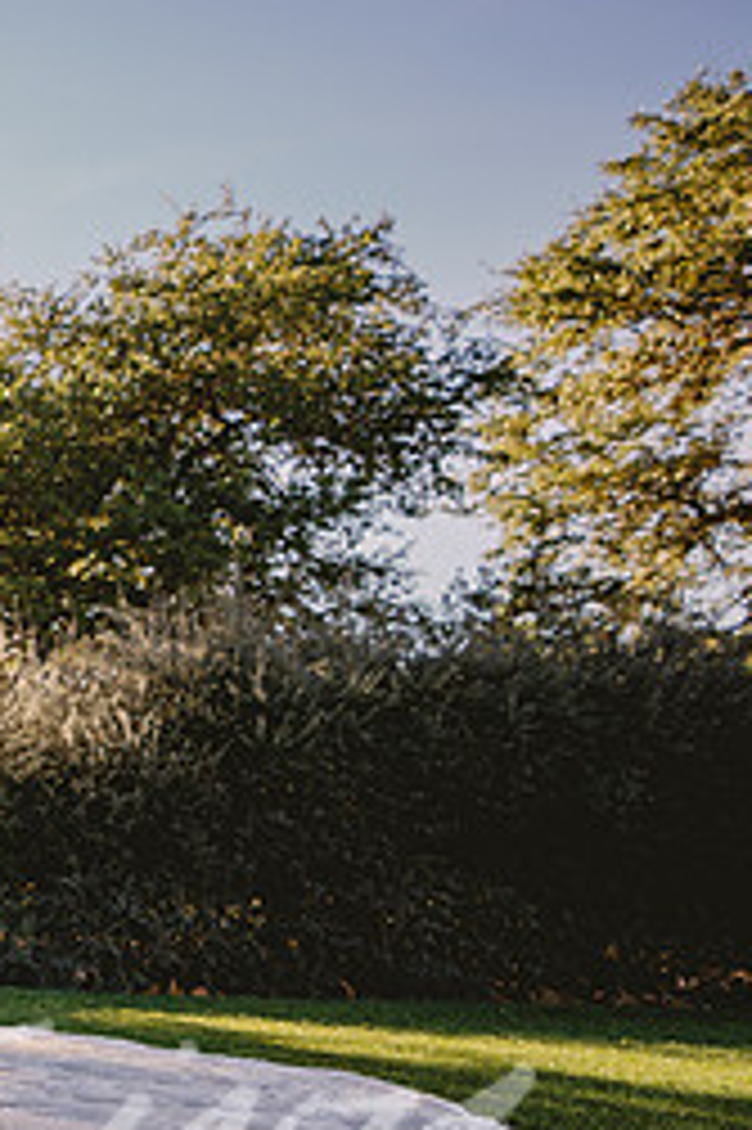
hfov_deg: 24.1
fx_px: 1161
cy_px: 624
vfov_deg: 51.8
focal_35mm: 37
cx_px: -486
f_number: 3.2
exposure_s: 1/250
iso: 100
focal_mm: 16
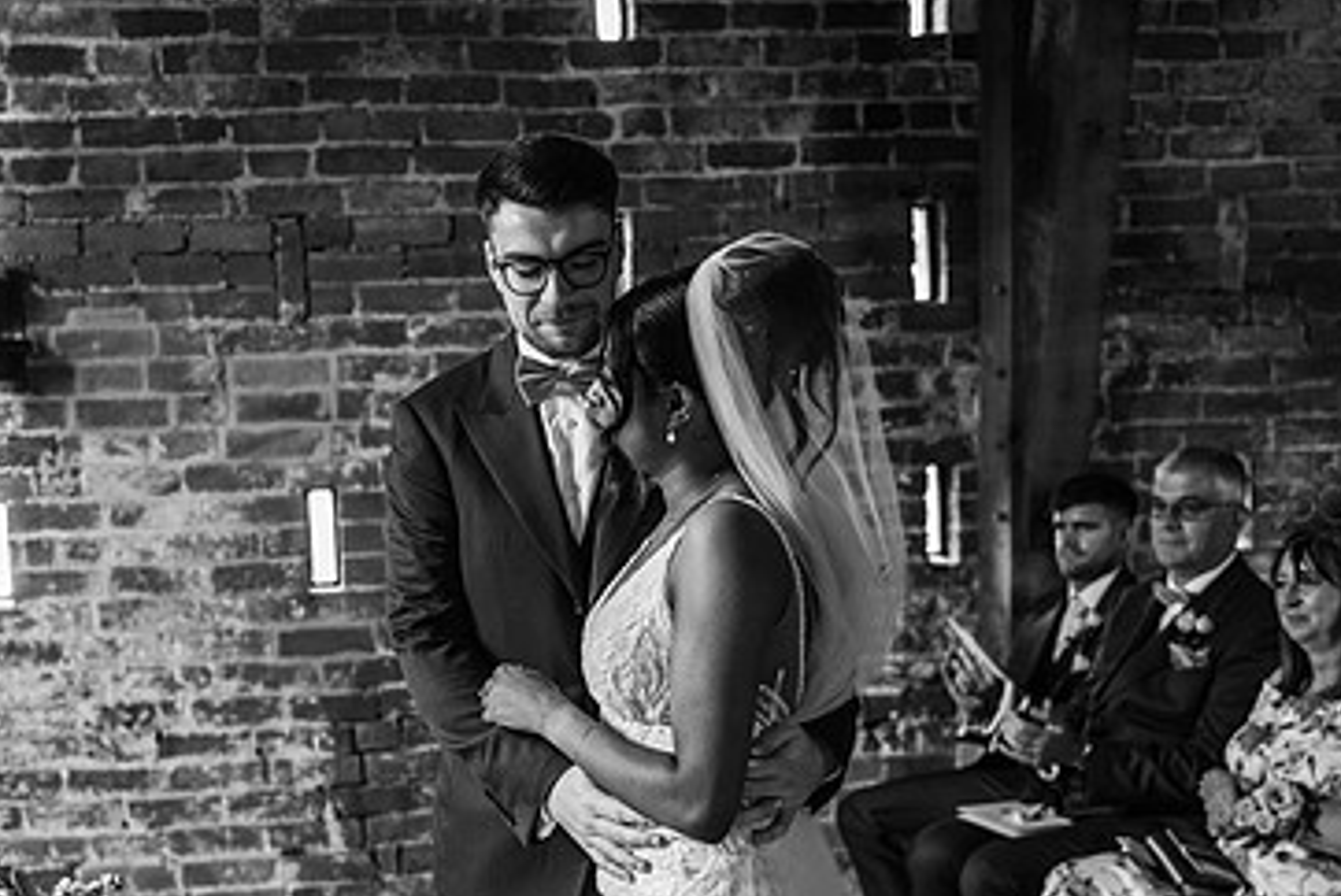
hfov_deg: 35.4
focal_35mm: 56
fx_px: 2088
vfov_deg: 24.0
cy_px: 655
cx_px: 515
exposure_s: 1/200
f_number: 2.2
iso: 1000
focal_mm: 35
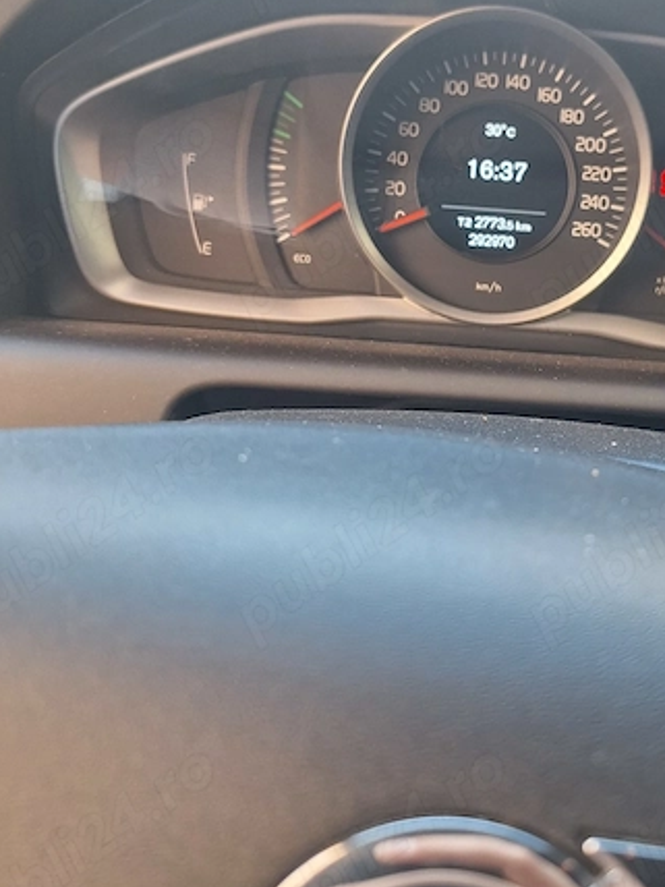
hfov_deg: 32.8
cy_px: 286
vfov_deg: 43.2
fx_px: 1101
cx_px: 516
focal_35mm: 43
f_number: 1.8
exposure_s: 1/100
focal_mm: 5.54
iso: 50
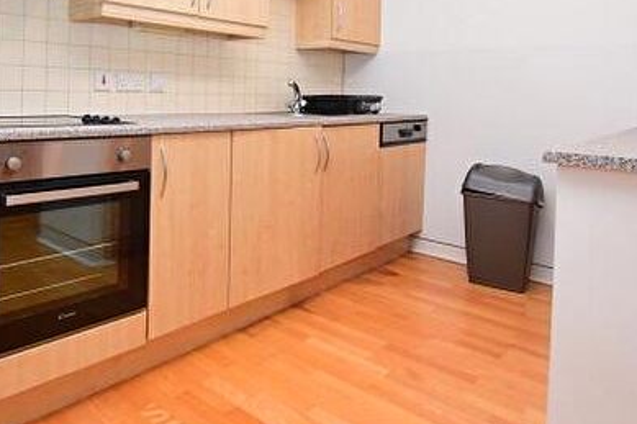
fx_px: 478
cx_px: 216
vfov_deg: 45.8
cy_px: 95
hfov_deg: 65.7
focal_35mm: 27
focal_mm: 10
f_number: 6.3
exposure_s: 1/60
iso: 1600
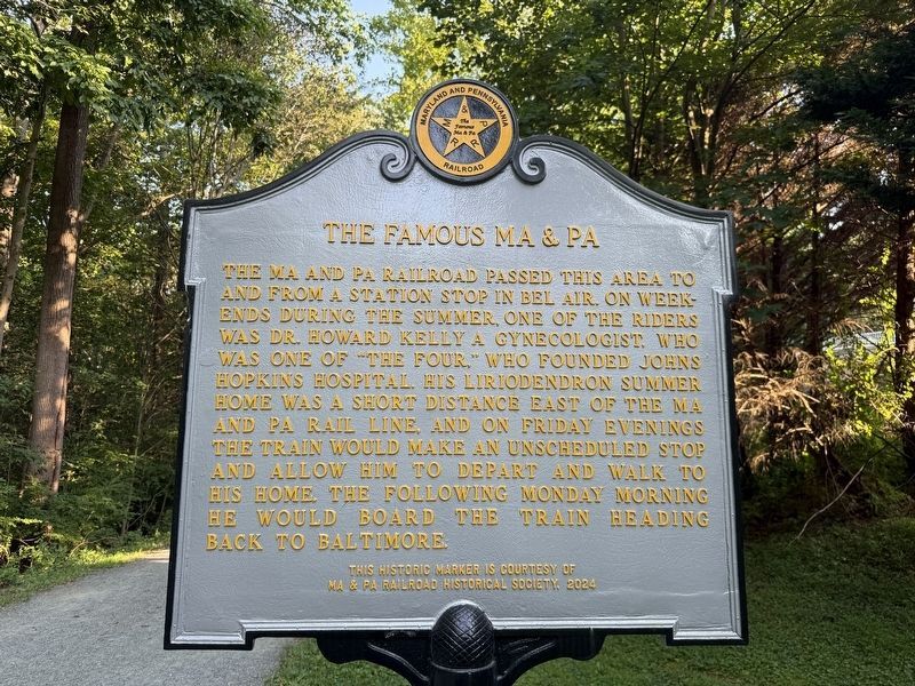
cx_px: 458
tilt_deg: +10.5
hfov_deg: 71.6
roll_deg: -0.3
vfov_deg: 56.8
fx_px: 634
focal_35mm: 24
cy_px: 343
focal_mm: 6.76
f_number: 1.78
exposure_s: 1/136
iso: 50
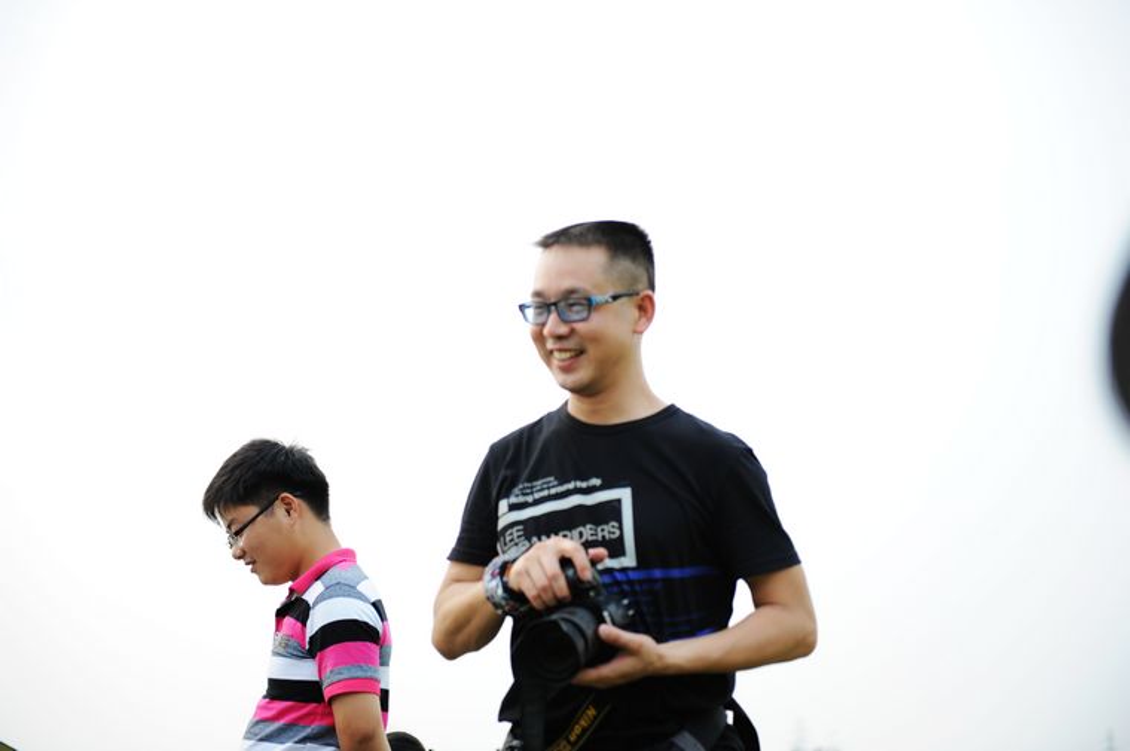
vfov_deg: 19.4
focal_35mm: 70
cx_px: 565
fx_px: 2195
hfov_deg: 28.9
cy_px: 376
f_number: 3.2
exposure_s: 1/320
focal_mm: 70
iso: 200
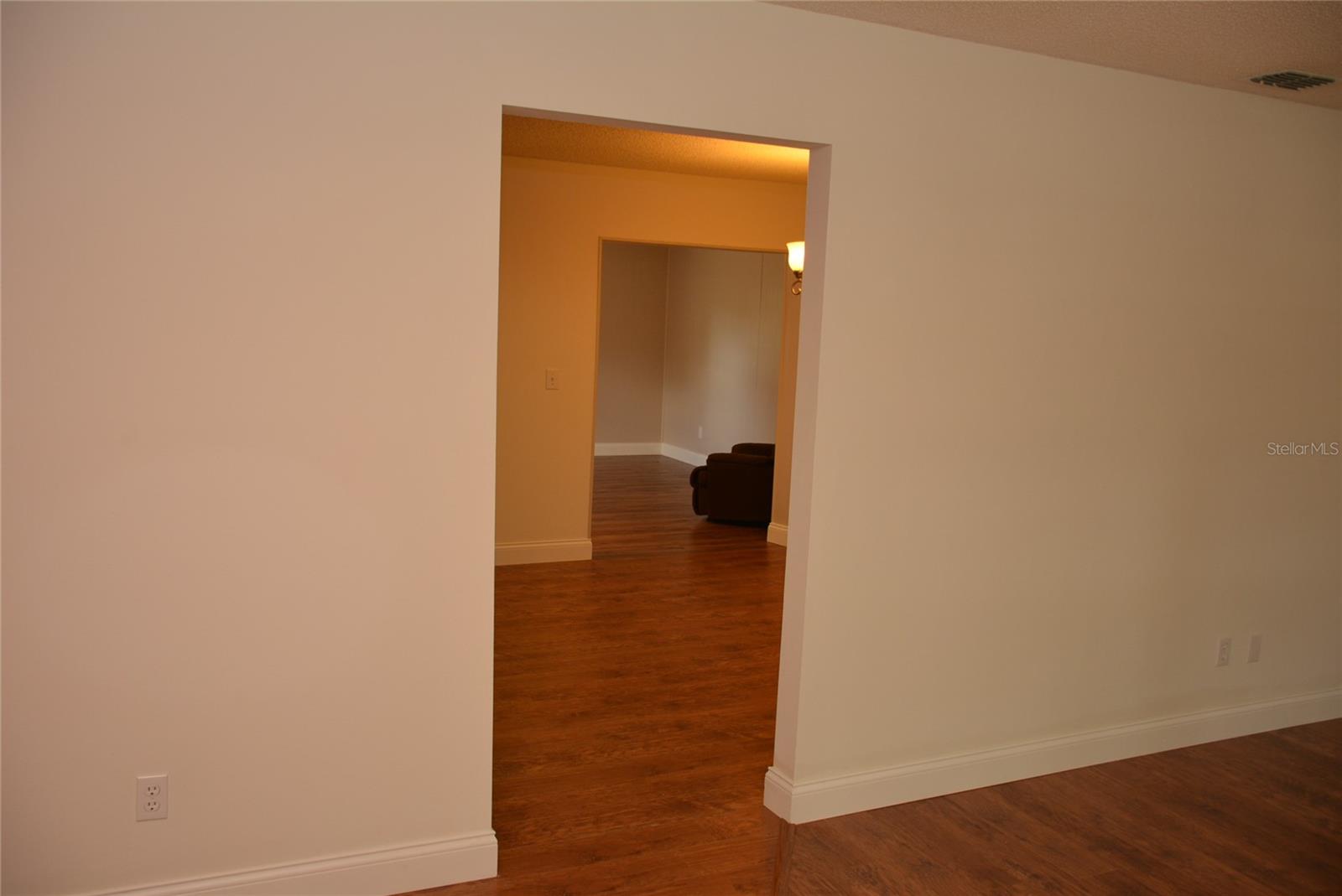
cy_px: 448
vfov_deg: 43.7
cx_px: 671
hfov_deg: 61.9
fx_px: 1119
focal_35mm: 30
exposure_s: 1/60
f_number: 4
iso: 400
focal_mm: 20
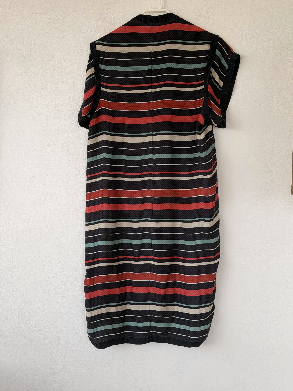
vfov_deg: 39.7
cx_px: 146
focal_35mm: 48
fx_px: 542
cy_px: 196
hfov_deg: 30.3
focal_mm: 6.76
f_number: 1.78
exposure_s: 1/373
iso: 64
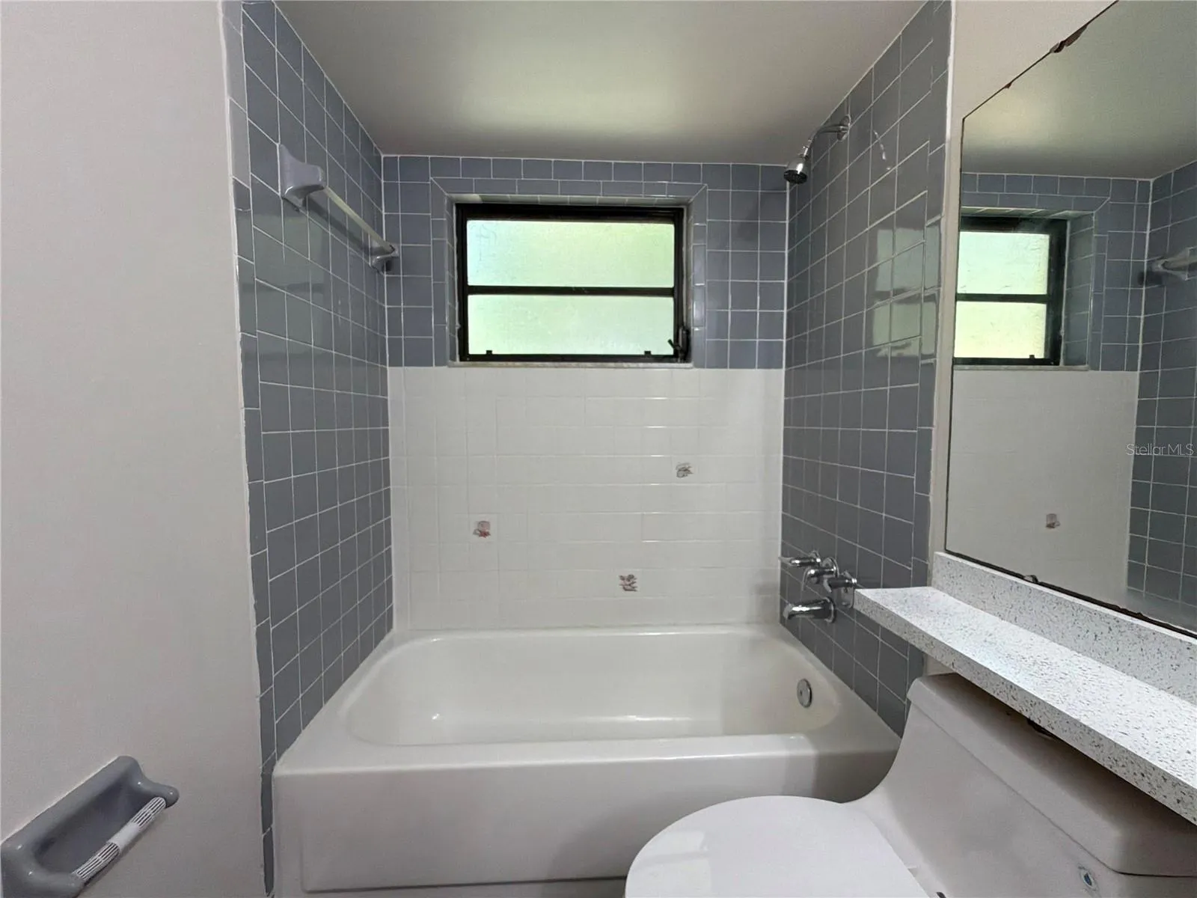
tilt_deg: -3.1
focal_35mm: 14
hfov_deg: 102.1
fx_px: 484
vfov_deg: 85.7
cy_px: 449
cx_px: 598
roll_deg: +0.9
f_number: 2.2
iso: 250
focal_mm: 2.22
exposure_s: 1/120
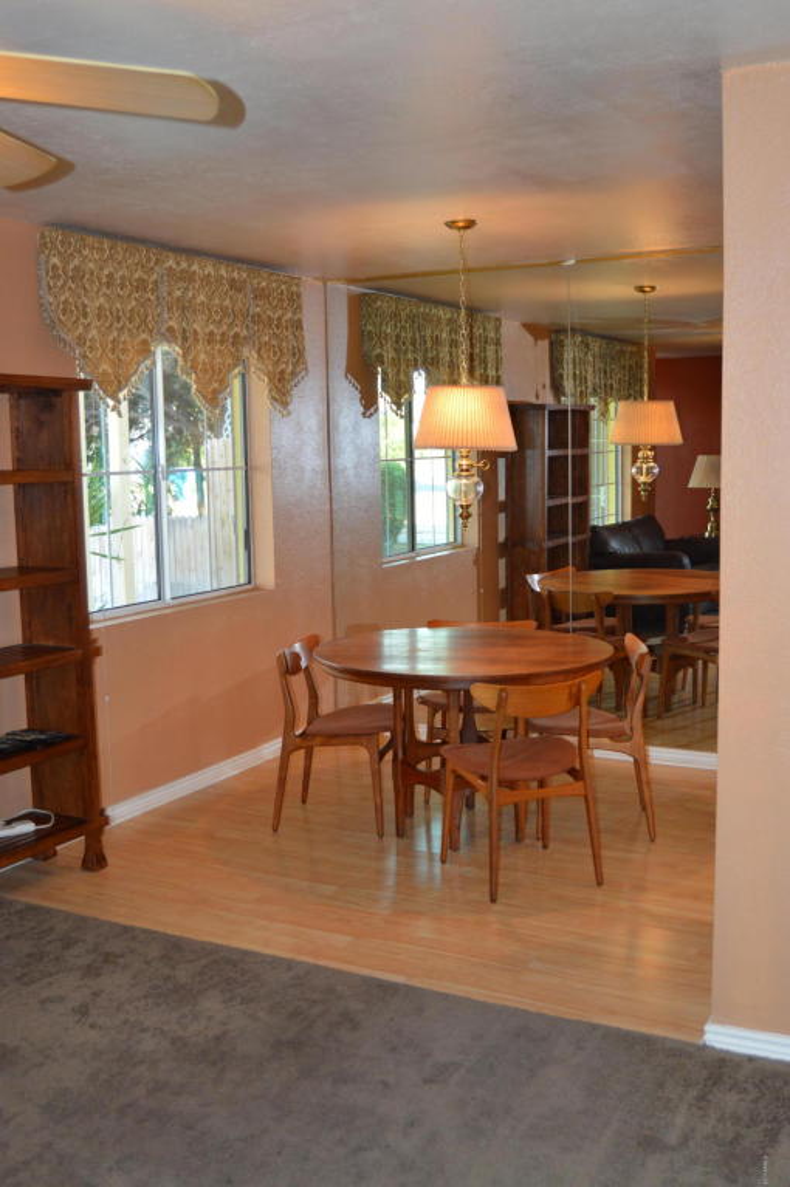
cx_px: 395
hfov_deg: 36.8
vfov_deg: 53.2
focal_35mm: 36
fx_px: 1187
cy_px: 594
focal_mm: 24
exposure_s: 1/60
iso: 560
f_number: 3.8
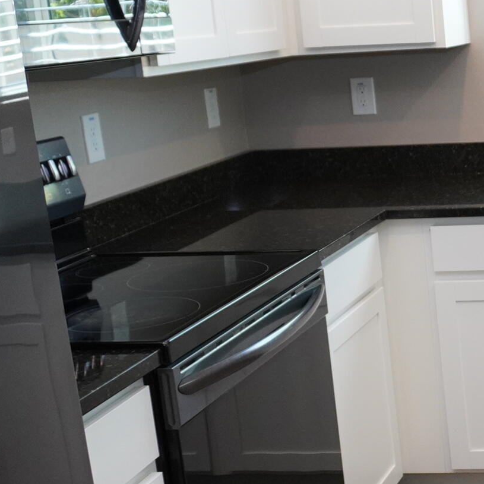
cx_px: 665
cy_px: 246
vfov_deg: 23.1
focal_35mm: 75
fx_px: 1186
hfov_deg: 20.6
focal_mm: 16
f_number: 4
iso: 1000
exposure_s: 1/160
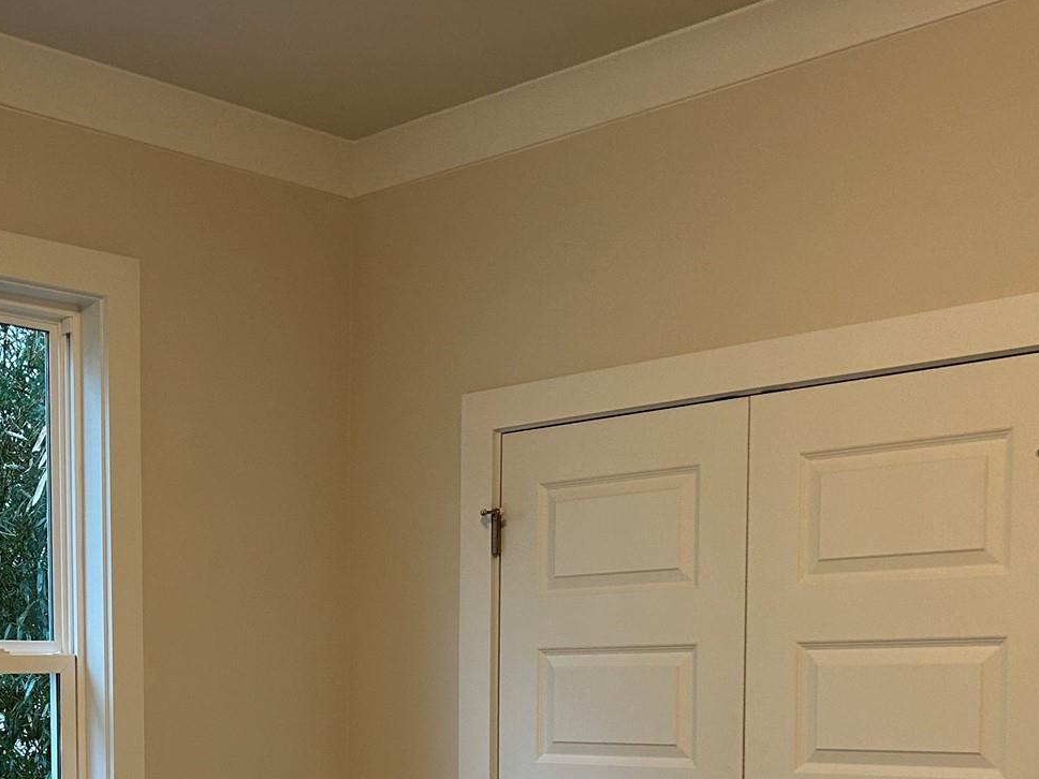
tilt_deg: -3.7
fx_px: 1651
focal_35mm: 55
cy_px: 788
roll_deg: +0.6
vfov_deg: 25.2
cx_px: 178
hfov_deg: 33.7
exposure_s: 1/60
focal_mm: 5.7
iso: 100
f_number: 1.5
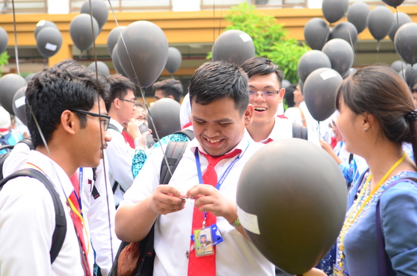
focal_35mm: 82
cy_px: 138
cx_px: 208
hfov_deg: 24.7
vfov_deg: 16.5
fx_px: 954
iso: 160
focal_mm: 55
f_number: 4
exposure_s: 1/125
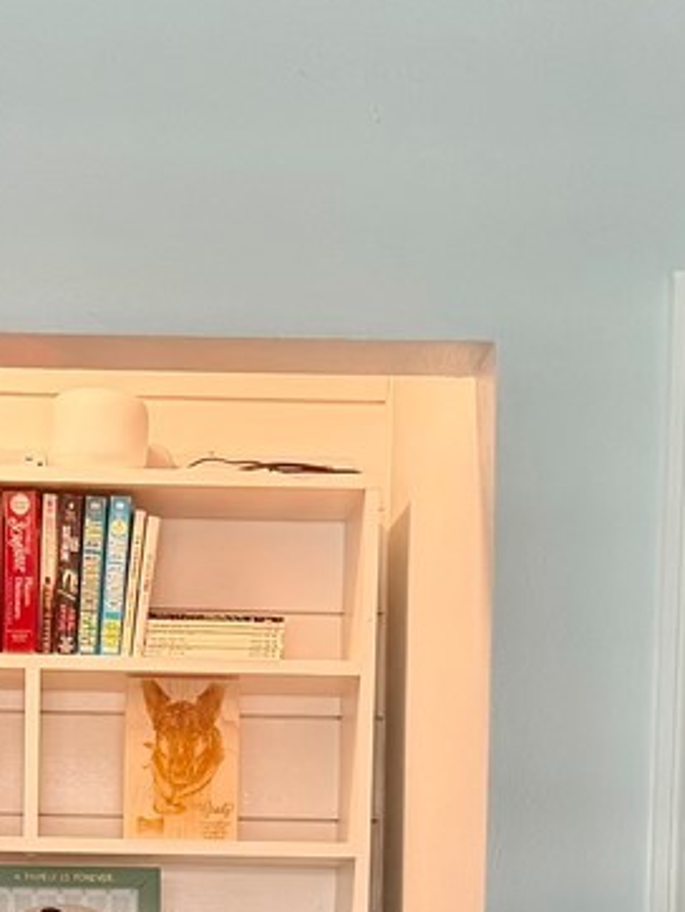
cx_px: 144
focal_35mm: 106
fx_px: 2793
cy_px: 1252
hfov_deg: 13.9
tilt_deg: -3.9
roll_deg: -1.0
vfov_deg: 17.2
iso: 160
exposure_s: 1/120
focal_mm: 6.76
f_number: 1.78
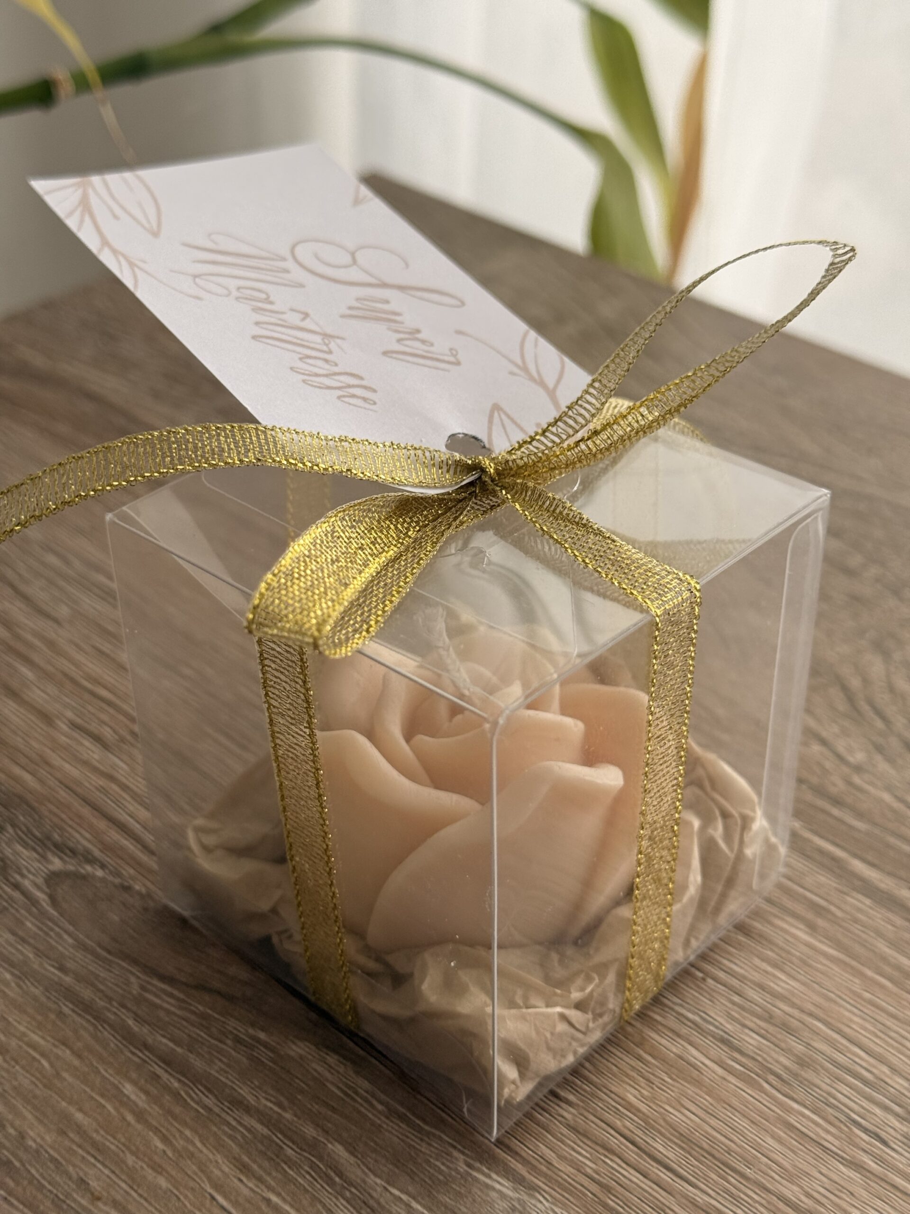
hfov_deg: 30.3
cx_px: 455
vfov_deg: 39.7
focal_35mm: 48
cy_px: 607
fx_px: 1682
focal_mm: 6.76
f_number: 1.78
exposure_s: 1/141
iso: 80
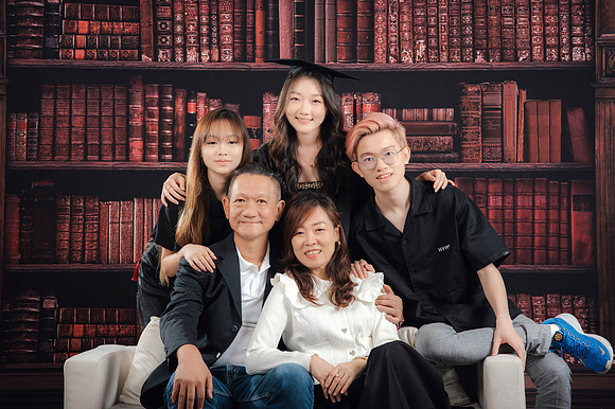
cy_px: 204
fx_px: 1451
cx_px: 308
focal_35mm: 85
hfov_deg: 23.9
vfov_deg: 16.1
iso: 400
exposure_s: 1/160
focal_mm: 85
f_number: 6.3
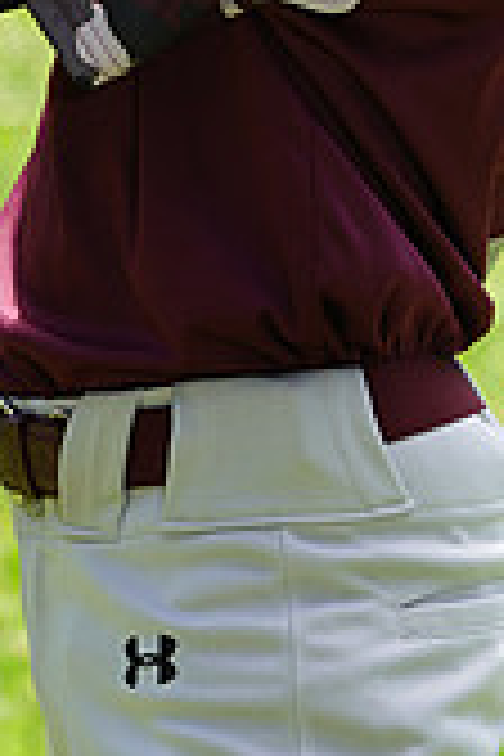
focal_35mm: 778
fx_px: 16337
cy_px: -477
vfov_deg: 2.6
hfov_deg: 1.8
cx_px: 112
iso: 200
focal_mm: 226
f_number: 8
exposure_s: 1/160
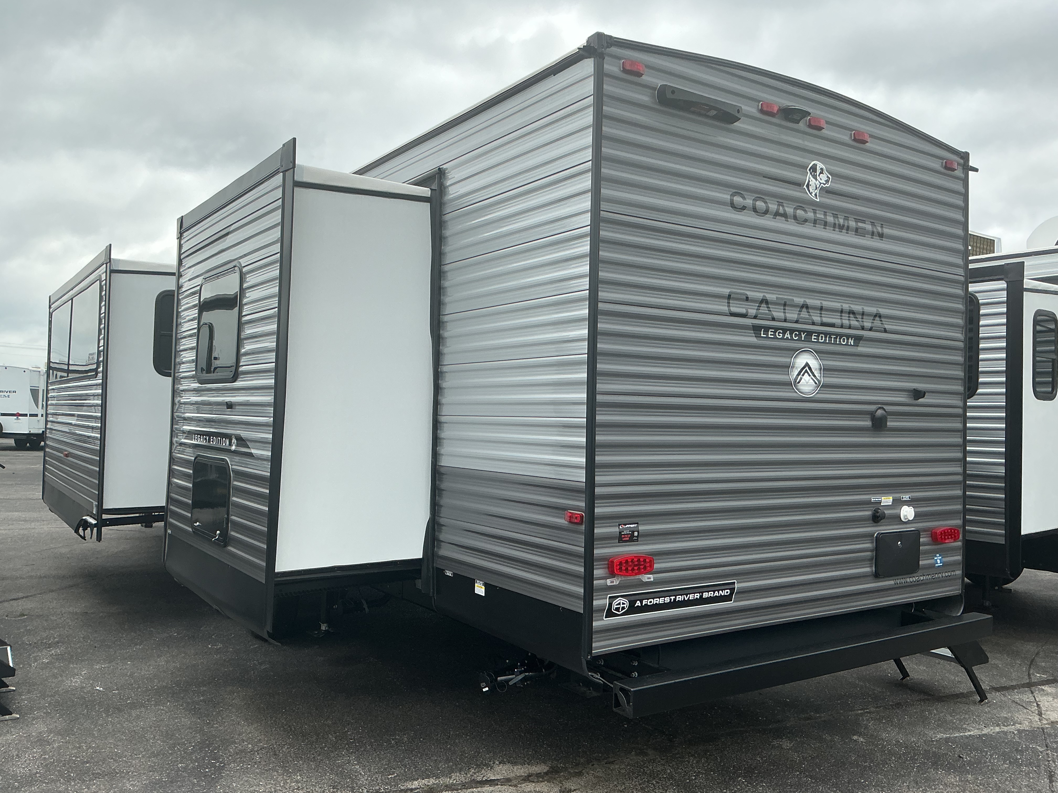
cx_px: 529
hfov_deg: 61.7
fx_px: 886
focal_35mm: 29
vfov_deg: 48.2
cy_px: 396
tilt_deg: +2.4
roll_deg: +0.0
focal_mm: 3
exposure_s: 1/804
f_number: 1.8
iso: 25
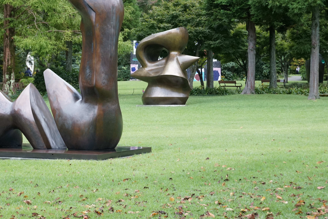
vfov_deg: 17.9
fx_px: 692
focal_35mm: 76
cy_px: 94
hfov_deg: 26.3
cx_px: 86
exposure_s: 1/160
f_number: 4.5
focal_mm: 32
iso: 800
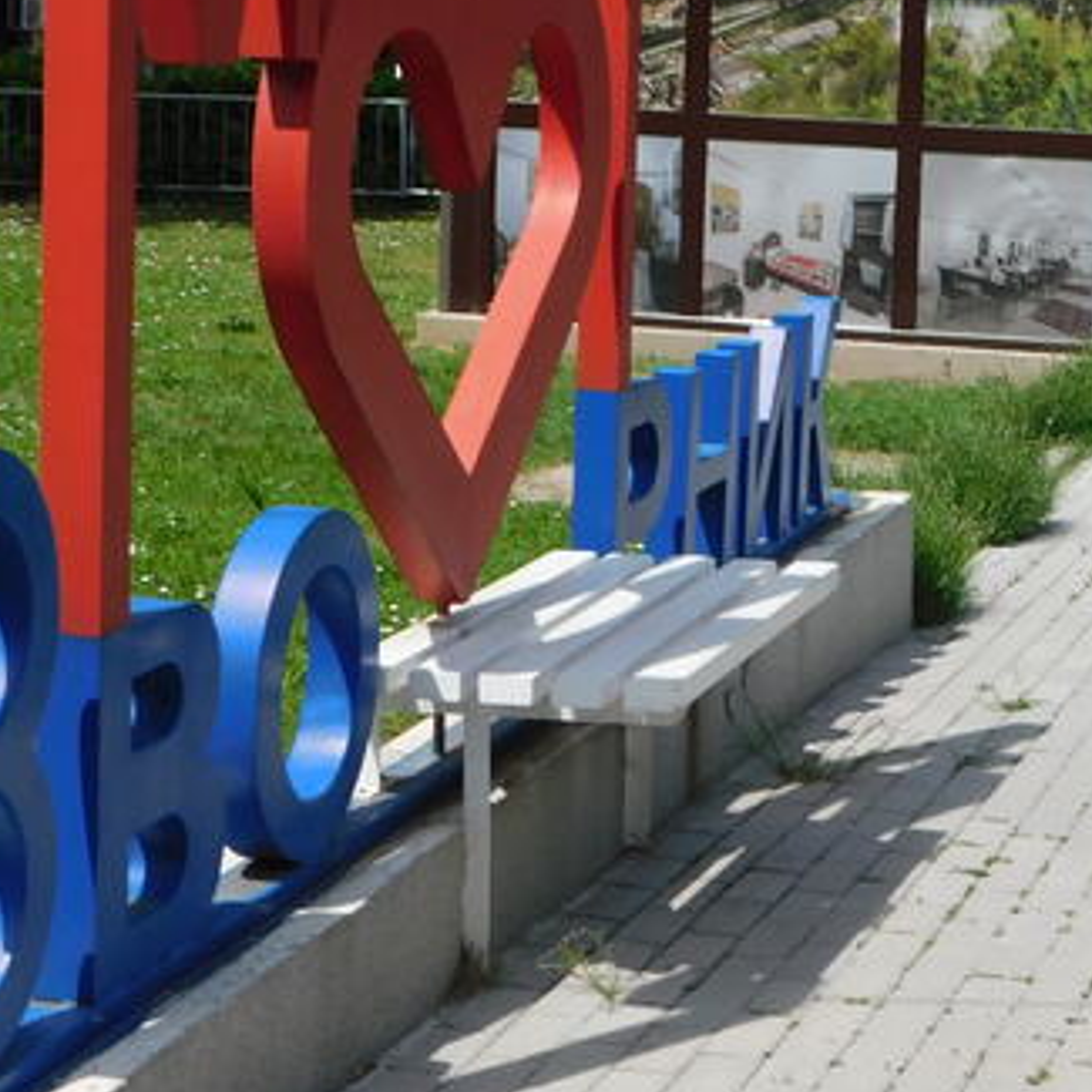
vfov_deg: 19.5
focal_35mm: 88
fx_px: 3141
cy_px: 220
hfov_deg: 19.1
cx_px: 1132
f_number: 7
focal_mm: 6.3
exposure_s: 1/500
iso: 125
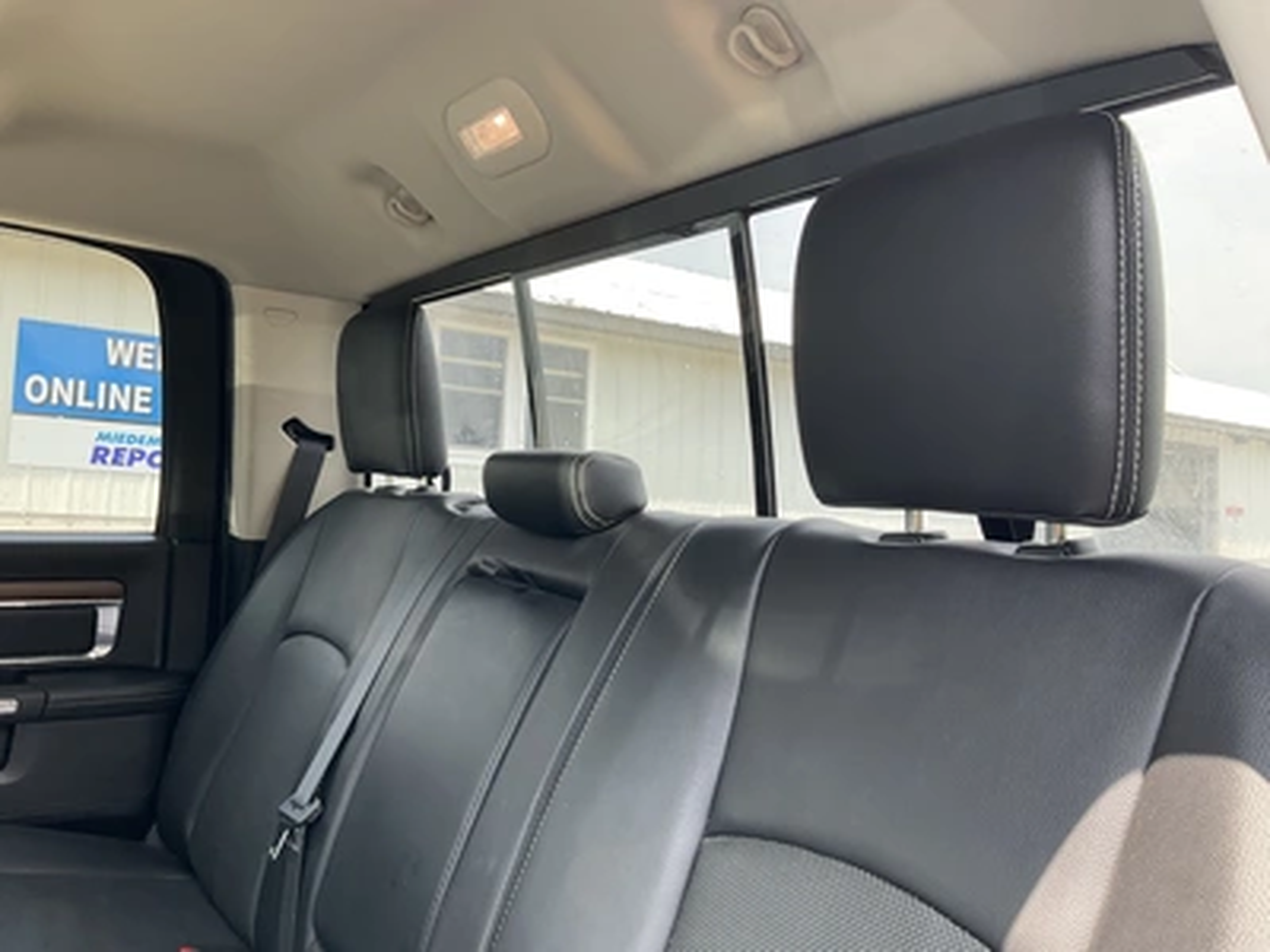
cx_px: 635
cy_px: 476
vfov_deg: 48.2
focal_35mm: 29
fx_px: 1064
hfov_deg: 61.7
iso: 25
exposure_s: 1/122
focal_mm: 3
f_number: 1.8
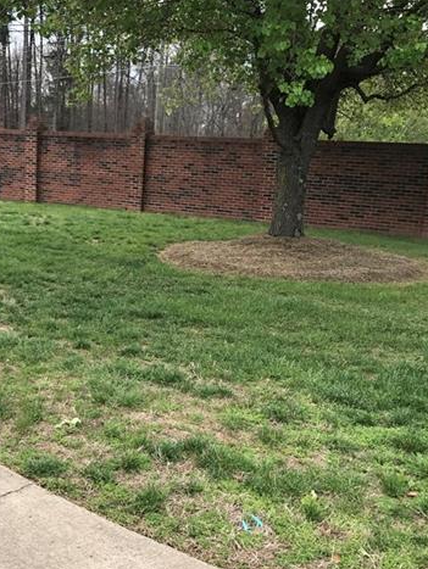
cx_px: 106
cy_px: 322
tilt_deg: -13.0
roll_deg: -2.5
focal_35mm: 46
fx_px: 757
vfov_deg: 41.1
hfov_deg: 31.0
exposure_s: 1/939
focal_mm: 3.99
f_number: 1.8
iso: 20
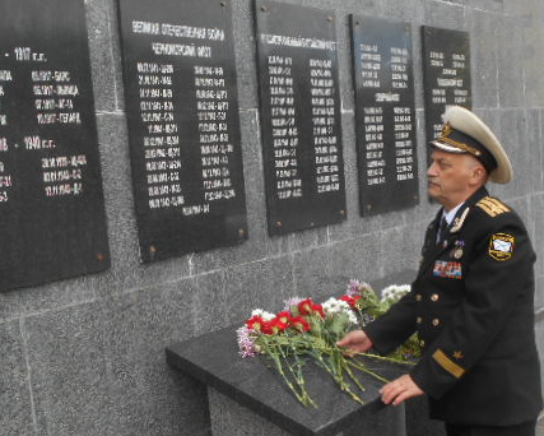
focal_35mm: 38
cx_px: 261
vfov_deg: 39.2
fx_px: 612
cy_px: 221
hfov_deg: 47.9
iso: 80
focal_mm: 4.6
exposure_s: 1/320
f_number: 3.2
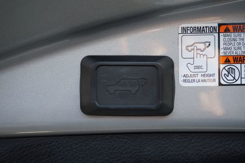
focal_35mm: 50
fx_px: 337
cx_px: 122
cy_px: 82
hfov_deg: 40.0
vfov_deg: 27.2
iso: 200
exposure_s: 1/60
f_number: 5
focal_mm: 33
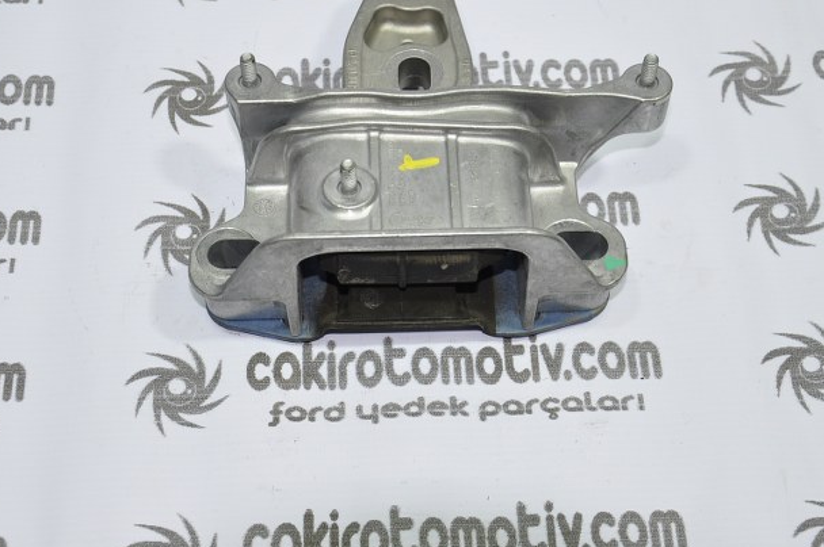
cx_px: 416
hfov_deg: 28.5
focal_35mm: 71
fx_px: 1623
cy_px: 199
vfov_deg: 19.1
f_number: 5
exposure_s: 1/40
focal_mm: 32
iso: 200
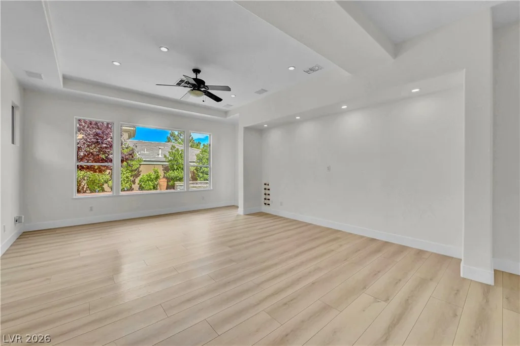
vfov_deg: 81.1
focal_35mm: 14
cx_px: 260
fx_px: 202
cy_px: 173
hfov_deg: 104.3
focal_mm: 14
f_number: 9
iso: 400
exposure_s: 1/125
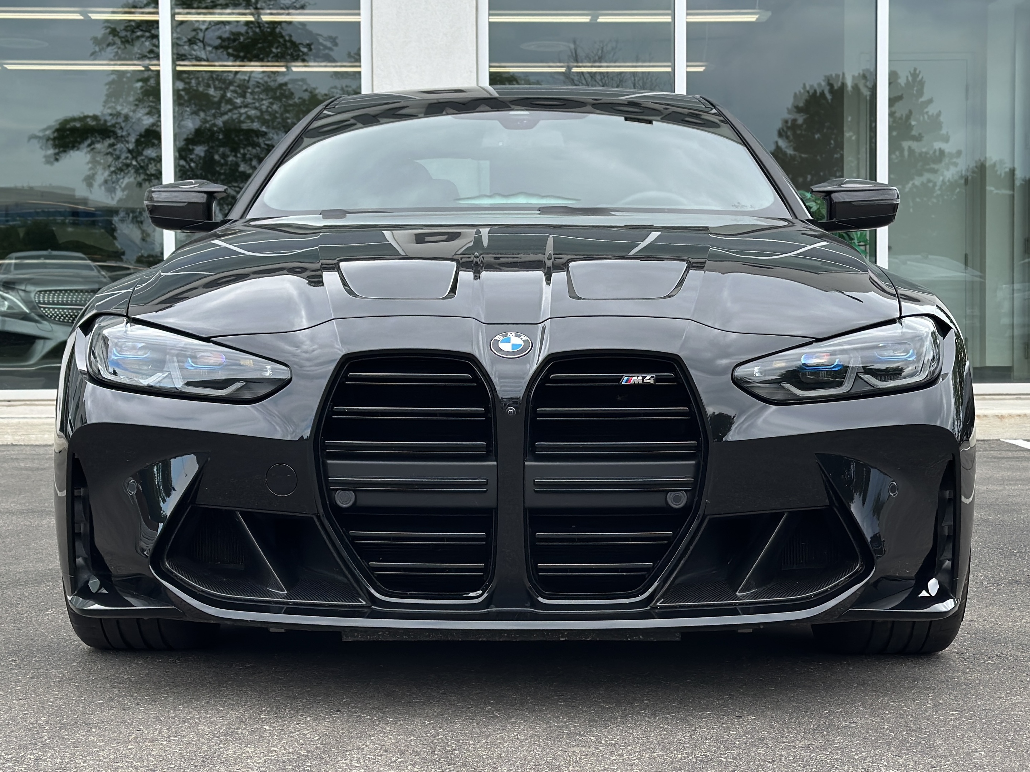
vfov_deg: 30.3
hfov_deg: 39.7
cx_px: 515
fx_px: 1428
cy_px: 386
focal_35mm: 48
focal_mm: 6.86
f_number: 1.78
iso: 80
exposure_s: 1/1272
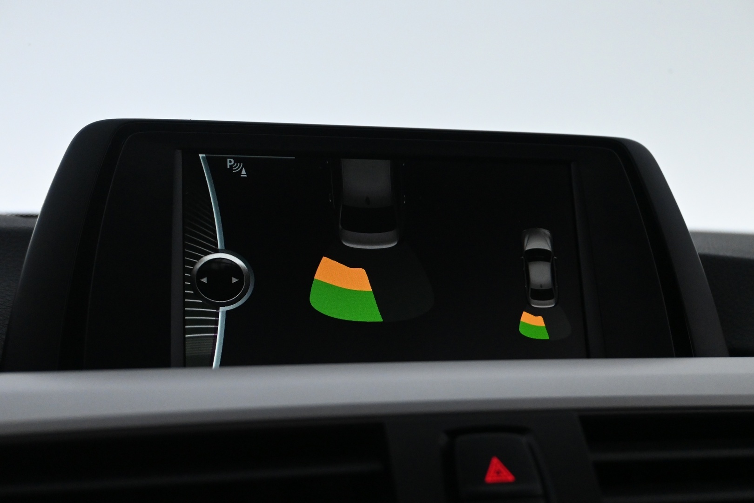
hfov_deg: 43.6
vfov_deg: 29.9
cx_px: 377
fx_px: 942
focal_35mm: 45
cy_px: 252
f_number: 4.8
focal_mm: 30
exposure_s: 1/80
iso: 3200
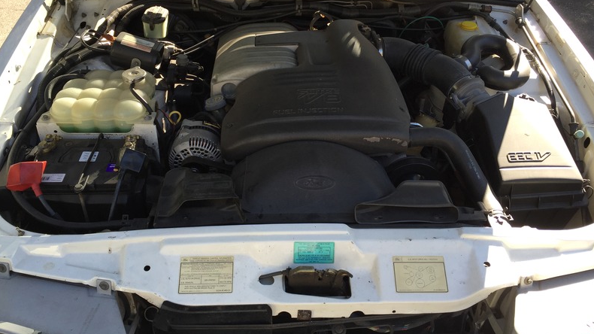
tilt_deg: -34.5
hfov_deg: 61.0
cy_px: 131
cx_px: 299
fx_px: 504
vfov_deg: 36.5
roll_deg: -4.6
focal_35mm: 32
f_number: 2.2
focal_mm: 4.15
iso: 32
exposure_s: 1/196
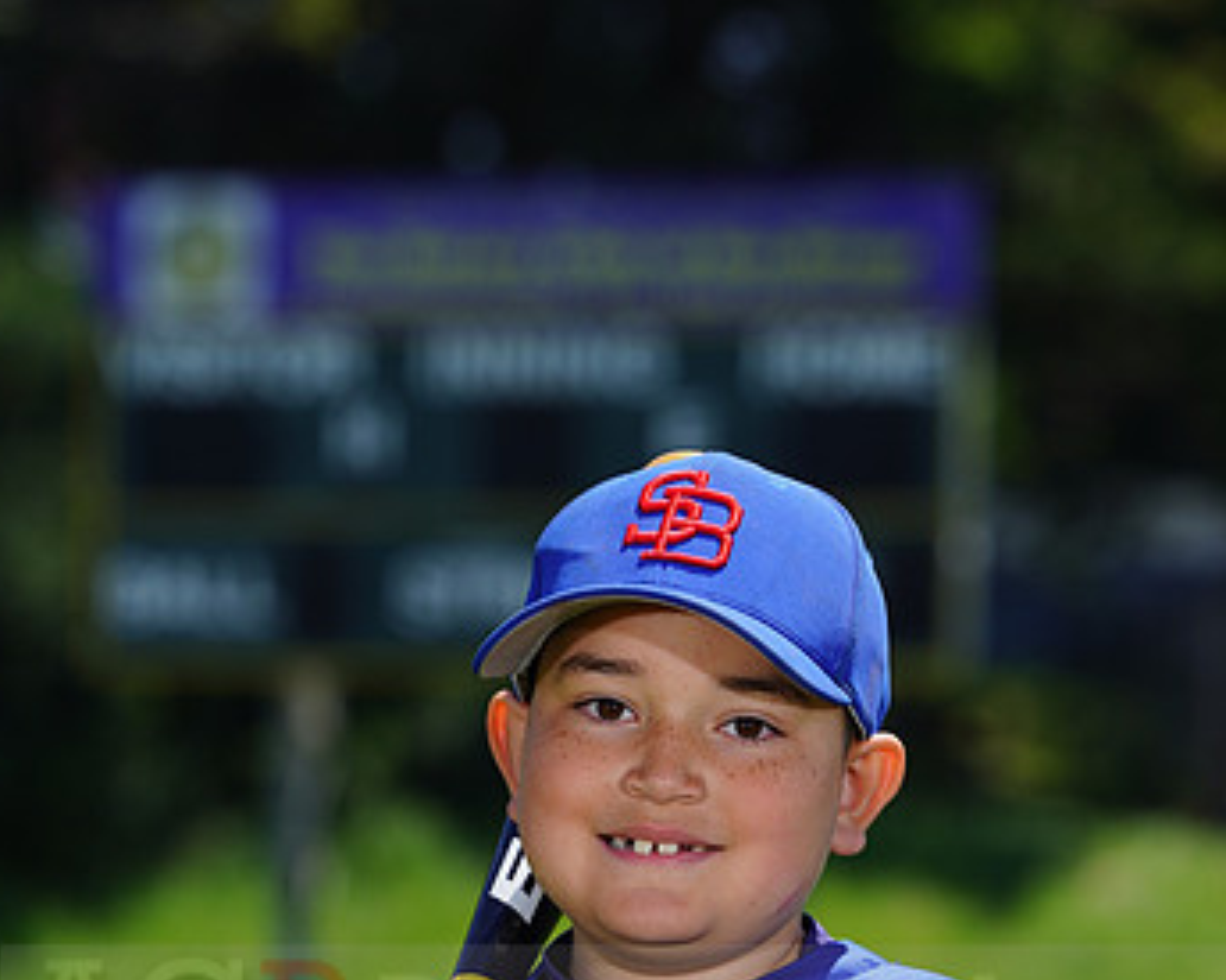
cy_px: 994
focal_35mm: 386
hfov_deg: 5.0
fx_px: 14002
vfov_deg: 4.0
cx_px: 636
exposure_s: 1/250
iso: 100
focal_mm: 244
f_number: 8
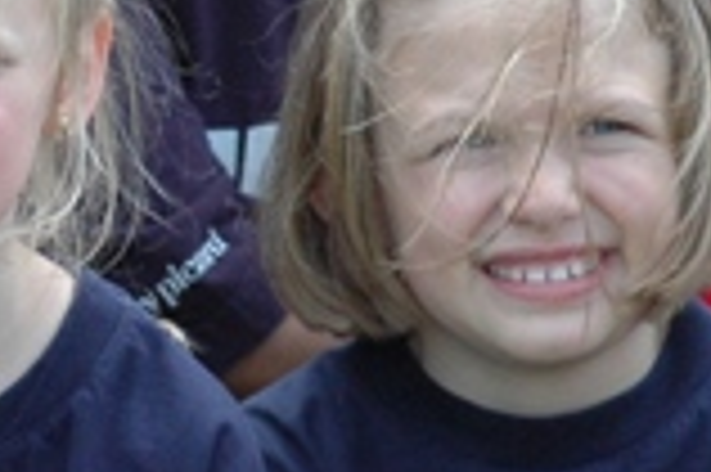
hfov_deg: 2.5
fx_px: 16139
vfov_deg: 1.7
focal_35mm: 818
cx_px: -50
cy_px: 85
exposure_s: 1/500
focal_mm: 135
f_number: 5.6
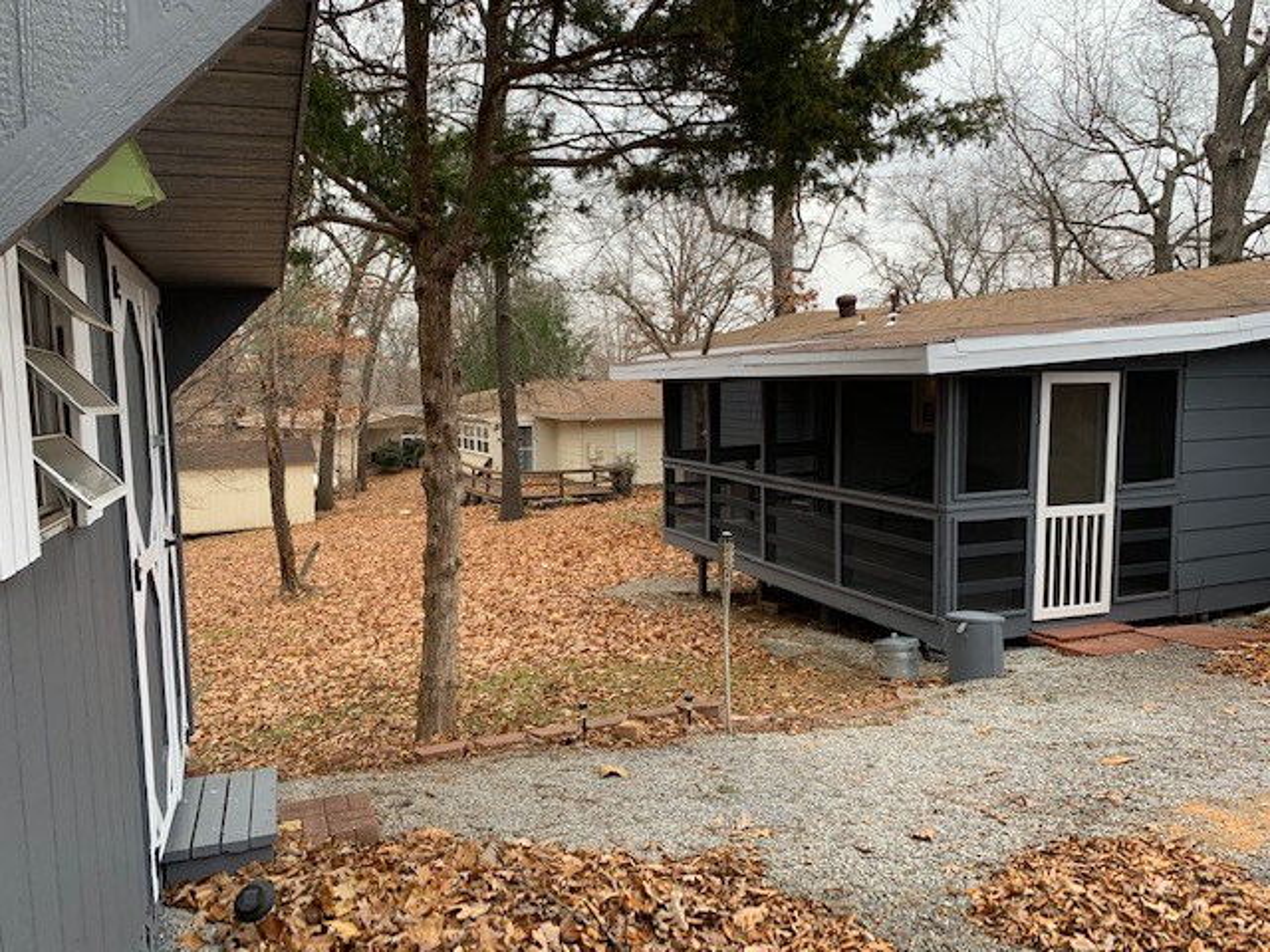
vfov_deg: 53.1
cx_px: 635
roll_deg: -0.6
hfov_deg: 67.3
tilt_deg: -3.5
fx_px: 954
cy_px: 476
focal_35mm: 26
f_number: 1.8
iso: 40
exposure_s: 1/121
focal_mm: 4.25
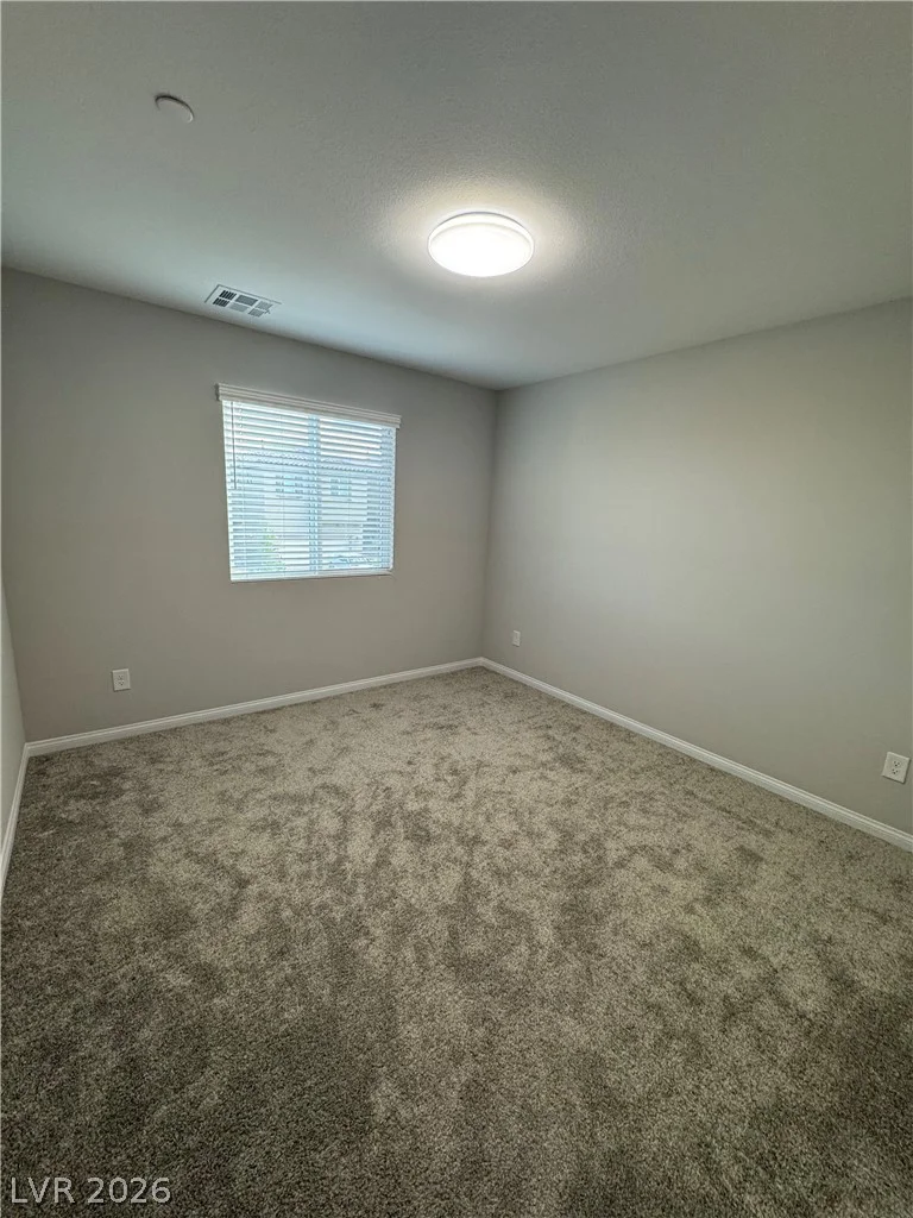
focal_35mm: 14
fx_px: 492
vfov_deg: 102.1
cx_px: 456
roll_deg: -2.8
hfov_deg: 85.7
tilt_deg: -10.5
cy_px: 609
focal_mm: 2.22
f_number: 2.2
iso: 200
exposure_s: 1/120
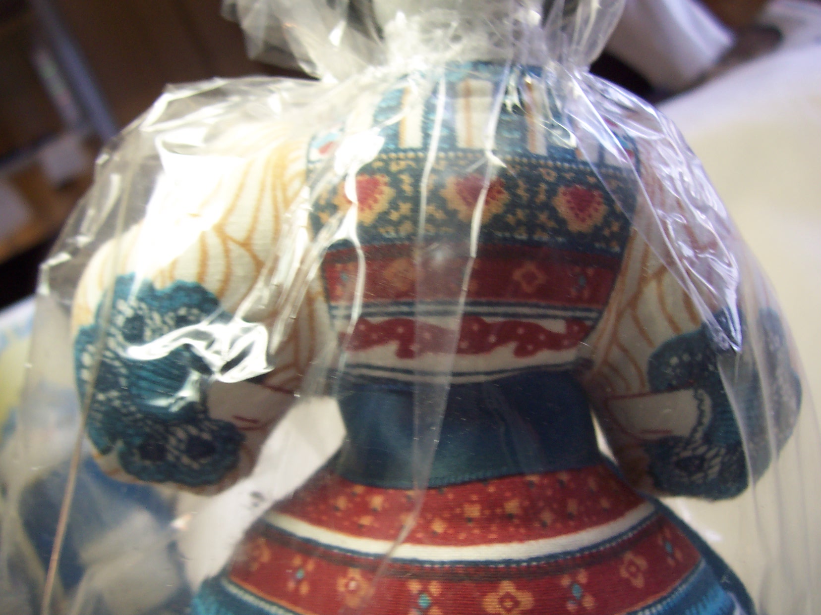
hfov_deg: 50.1
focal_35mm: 37
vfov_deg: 38.7
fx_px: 878
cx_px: 410
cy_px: 308
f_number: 2.8
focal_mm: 5.6
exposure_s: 1/30
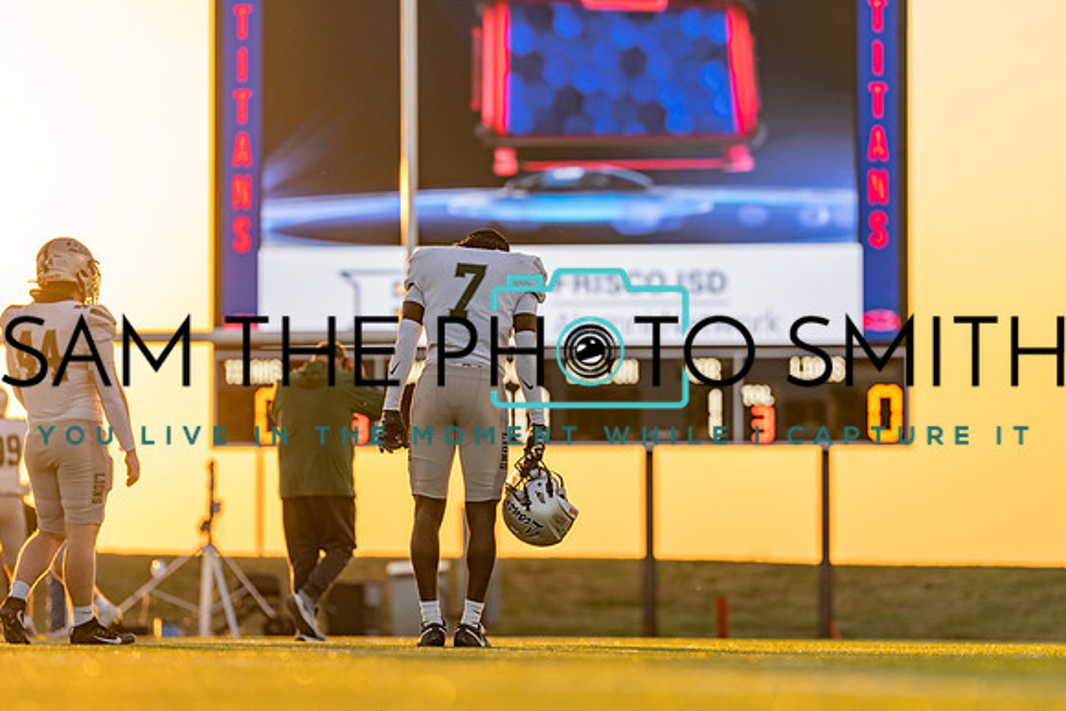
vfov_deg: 6.6
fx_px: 6202
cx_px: 533
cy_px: 356
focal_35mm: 209
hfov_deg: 9.8
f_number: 3.5
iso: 100
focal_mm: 200
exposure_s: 1/400
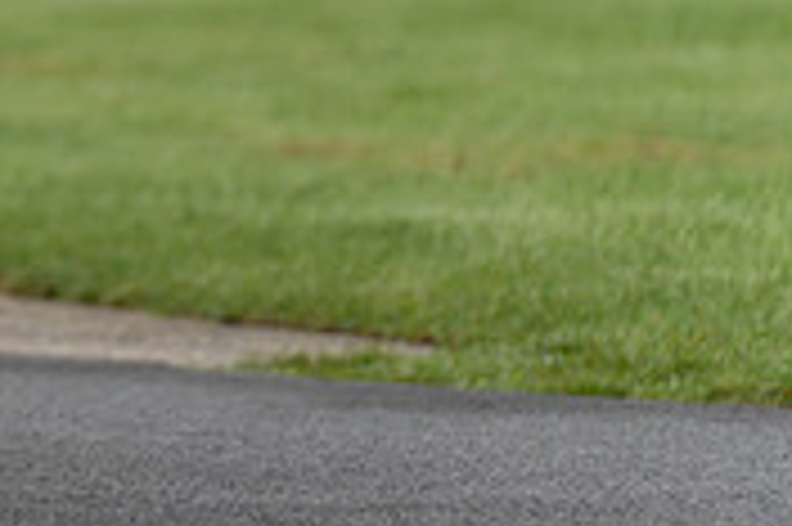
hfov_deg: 3.2
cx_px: -500
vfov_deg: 2.1
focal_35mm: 639
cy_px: -381
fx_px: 14045
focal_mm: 151
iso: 200
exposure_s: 1/1000
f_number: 2.8
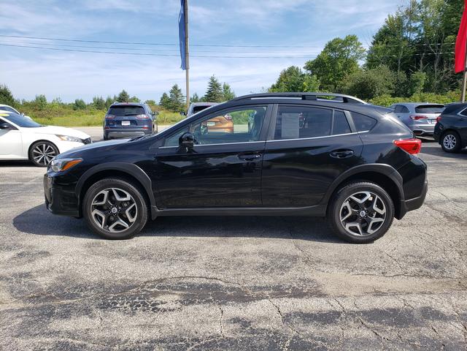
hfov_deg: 67.3
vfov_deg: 53.1
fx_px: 351
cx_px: 234
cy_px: 176
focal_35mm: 26
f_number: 2.4
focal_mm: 4.3
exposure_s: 1/871
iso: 50
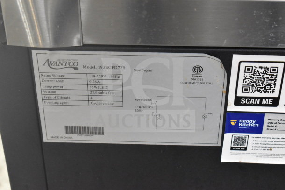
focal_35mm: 75
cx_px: 142
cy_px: 95
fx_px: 594
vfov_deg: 18.2
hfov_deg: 27.0
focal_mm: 50
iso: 6400
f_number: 7.1
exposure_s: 1/200
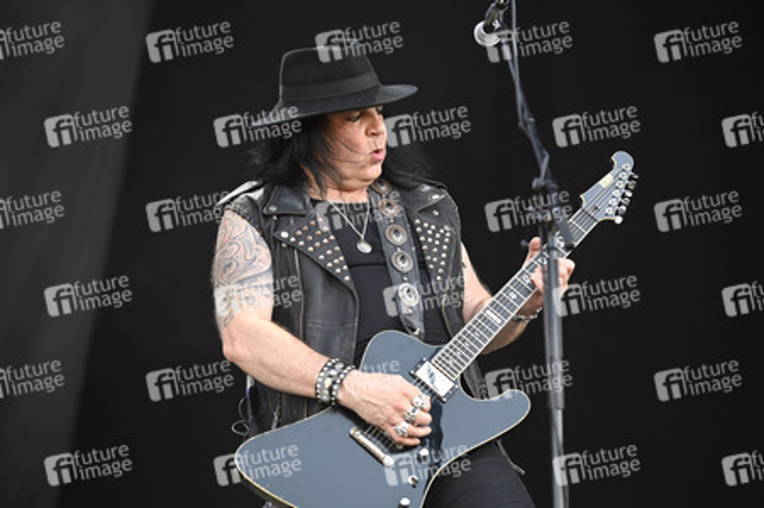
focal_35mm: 125
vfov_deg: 11.0
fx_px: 2651
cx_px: 382
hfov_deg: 16.4
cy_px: 254
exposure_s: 1/400
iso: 320
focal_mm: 125
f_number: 2.8
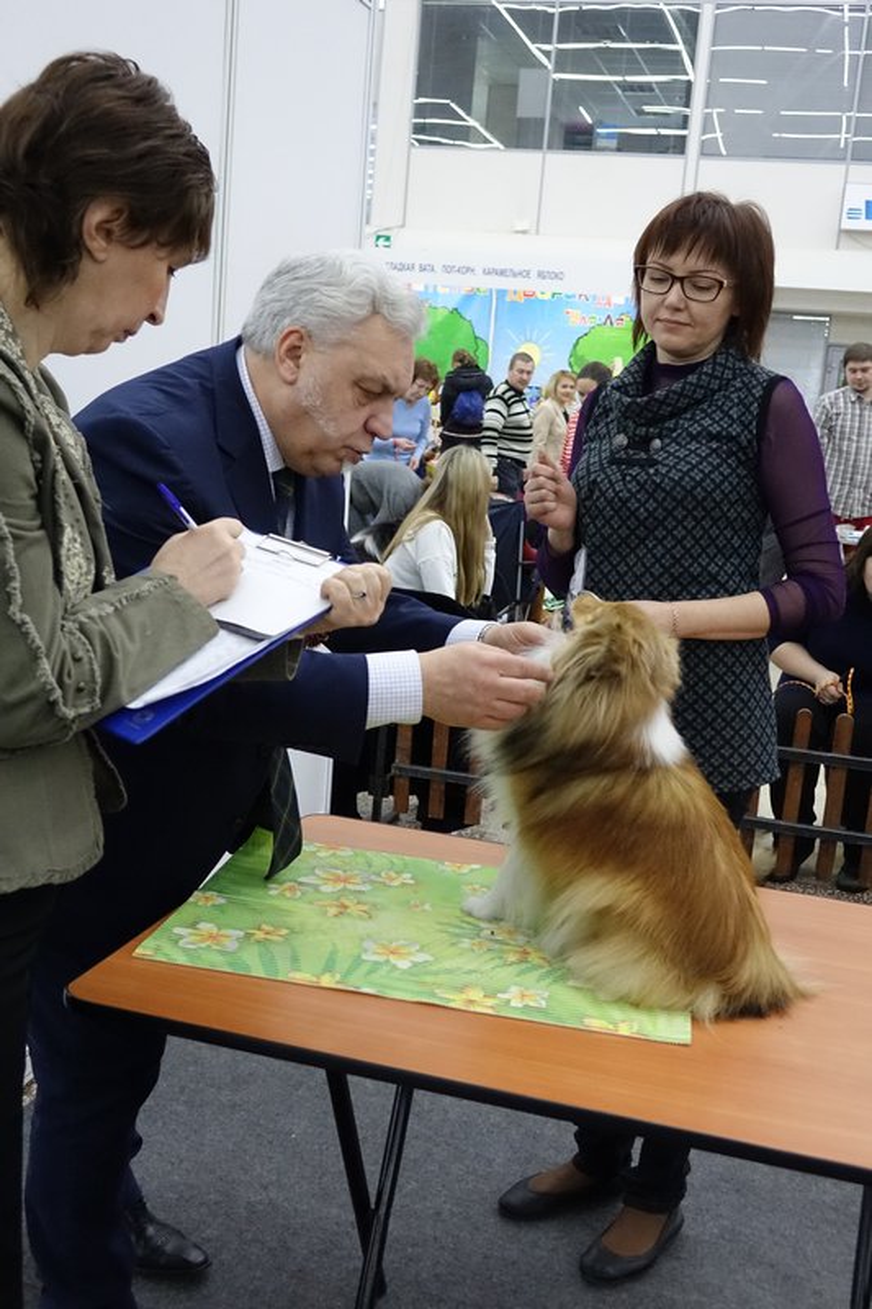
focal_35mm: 40
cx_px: 436
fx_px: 1454
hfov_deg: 33.4
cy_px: 654
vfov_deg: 48.5
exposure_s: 1/125
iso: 2500
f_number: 2.8
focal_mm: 14.53
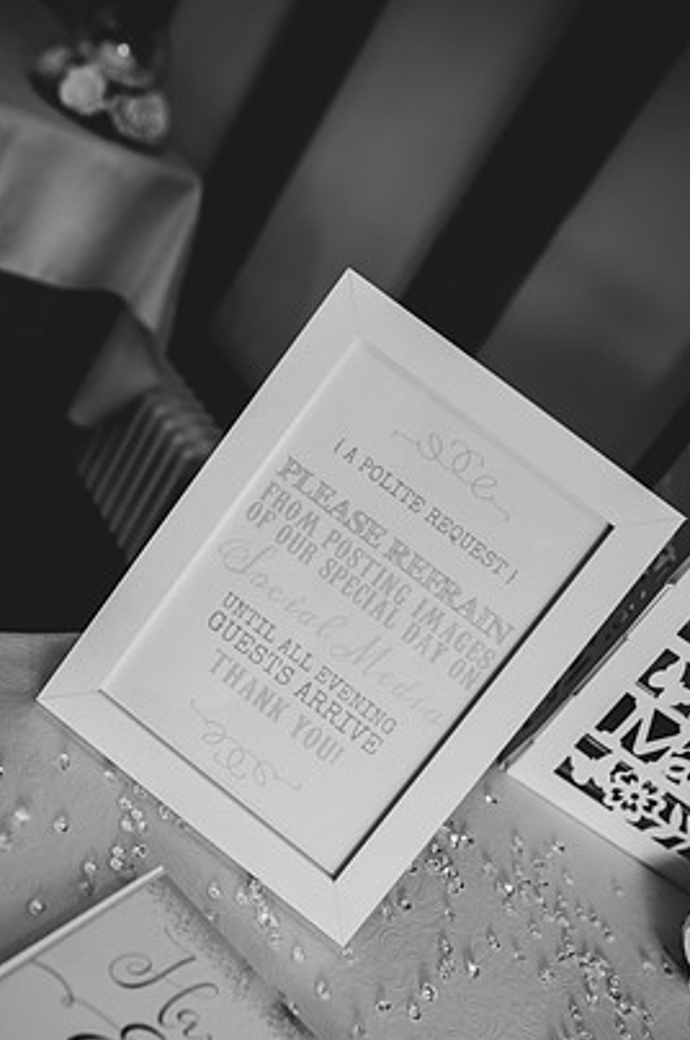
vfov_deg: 49.5
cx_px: 326
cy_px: 571
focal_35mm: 39
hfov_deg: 34.1
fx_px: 1125
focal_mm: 35
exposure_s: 1/100
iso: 400
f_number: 2.8
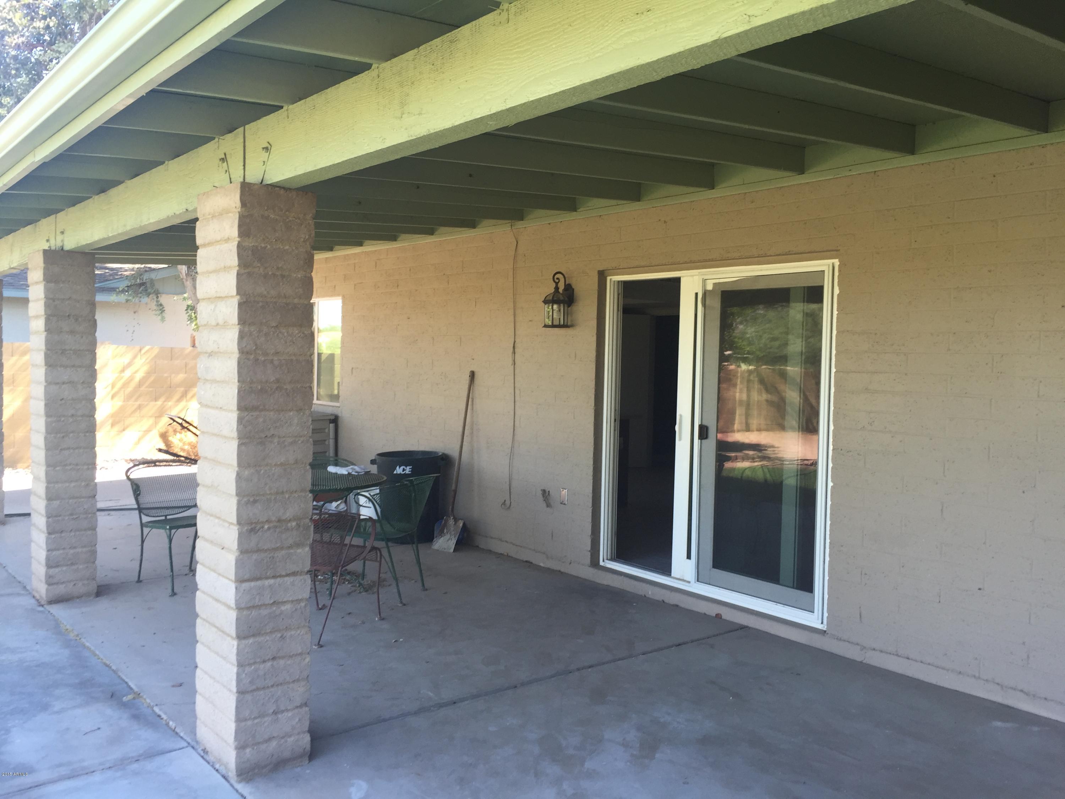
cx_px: 532
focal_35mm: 29
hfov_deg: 61.7
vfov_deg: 48.2
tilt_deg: -2.8
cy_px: 400
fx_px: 892
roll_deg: -2.1
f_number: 2.2
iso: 32
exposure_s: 1/120
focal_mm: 4.15
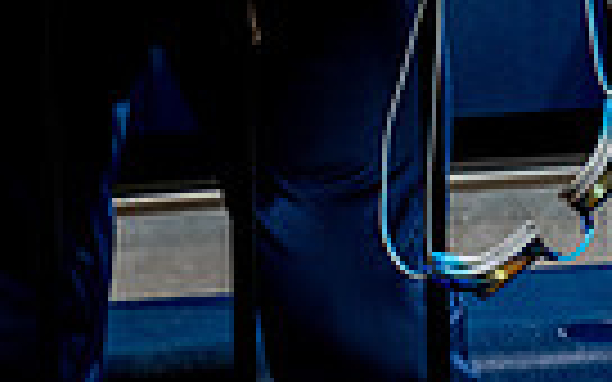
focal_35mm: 213
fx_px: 3553
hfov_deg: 9.8
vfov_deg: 5.9
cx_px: 279
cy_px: -553
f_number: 8
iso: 320
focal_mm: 63
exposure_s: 1/250
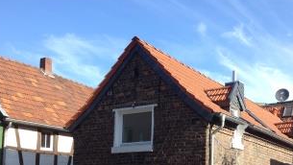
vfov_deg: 21.0
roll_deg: +0.3
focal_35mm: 56
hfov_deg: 37.0
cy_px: 148
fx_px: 435
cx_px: 185
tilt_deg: +5.3
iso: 50
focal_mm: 4.28
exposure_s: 1/708
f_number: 2.4
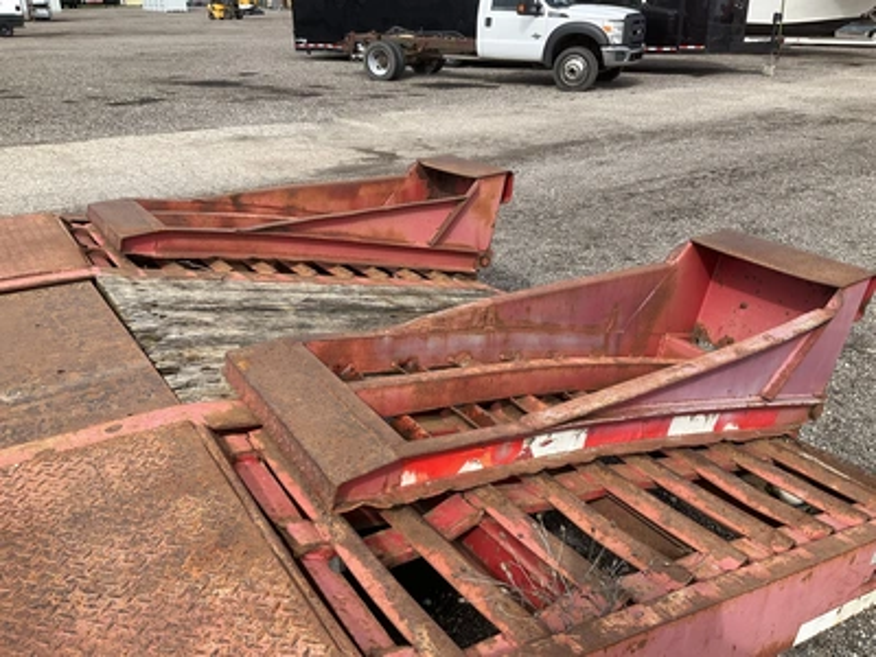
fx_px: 734
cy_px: 328
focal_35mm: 29
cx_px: 438
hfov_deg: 61.7
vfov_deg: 48.2
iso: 25
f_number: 1.8
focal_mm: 3
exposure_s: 1/1035
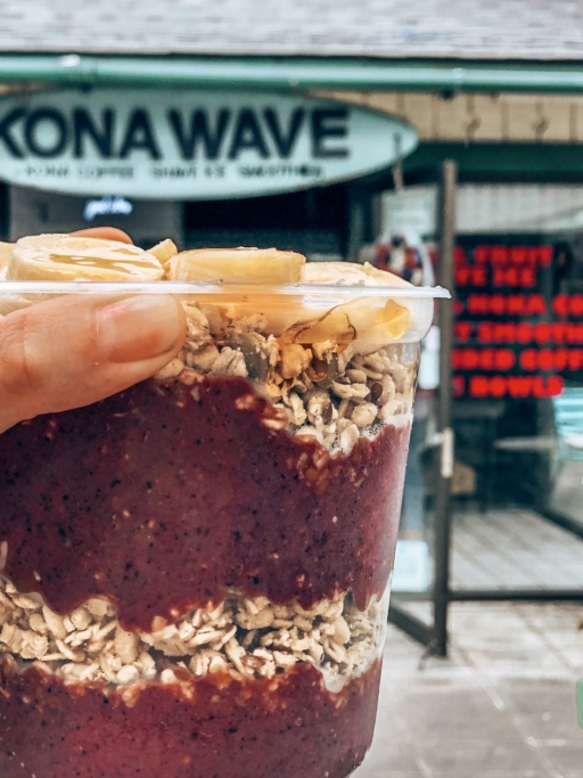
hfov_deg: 34.0
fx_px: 943
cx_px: 184
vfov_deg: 44.6
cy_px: 314
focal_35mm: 42
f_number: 1.8
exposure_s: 1/350
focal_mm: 3.99
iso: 20
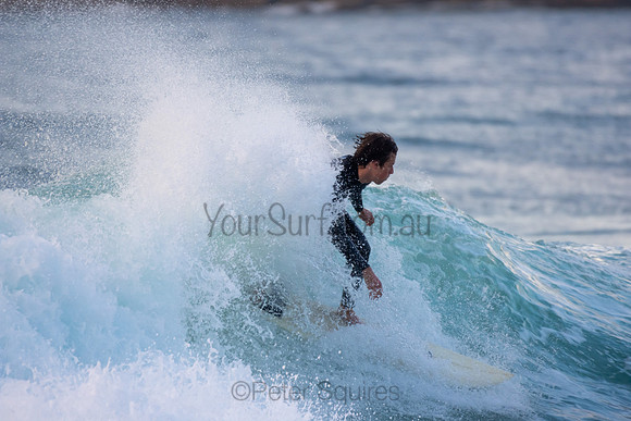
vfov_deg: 1.8
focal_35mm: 750
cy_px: 210
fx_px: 13148
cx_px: 316
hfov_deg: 2.7
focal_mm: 500
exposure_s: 1/500
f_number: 5.6
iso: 640
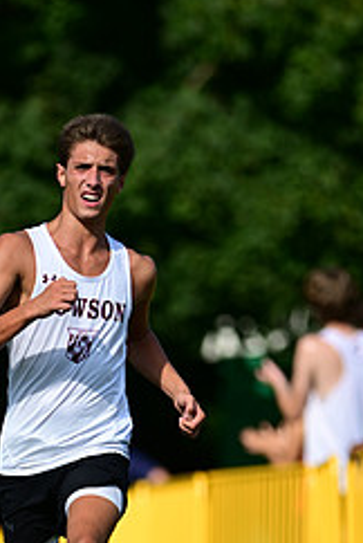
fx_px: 10828
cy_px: 512
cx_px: 55
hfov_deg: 1.9
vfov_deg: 2.9
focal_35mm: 718
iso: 160
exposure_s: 1/2500
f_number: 2.8
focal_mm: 300
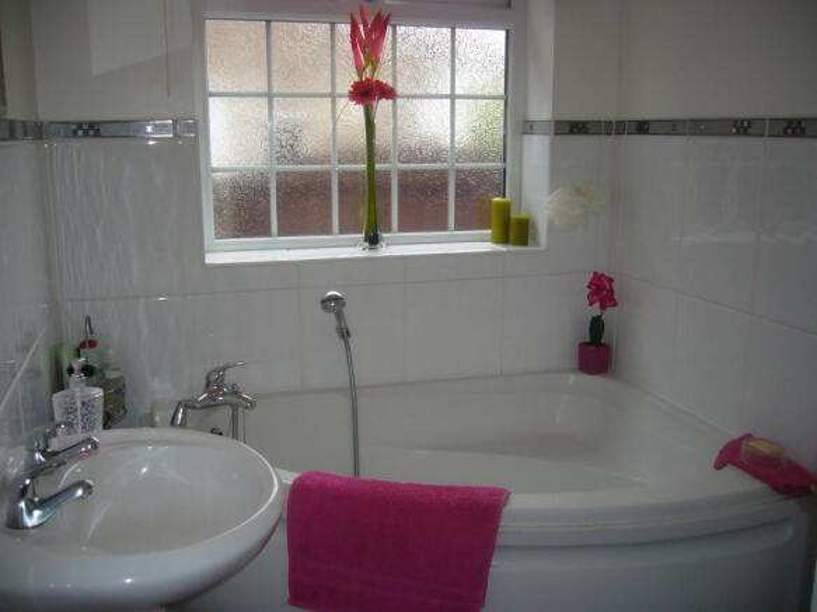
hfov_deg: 52.6
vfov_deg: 40.7
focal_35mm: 35
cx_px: 408
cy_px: 306
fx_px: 826
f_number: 2.8
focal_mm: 5.8
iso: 100
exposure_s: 1/60
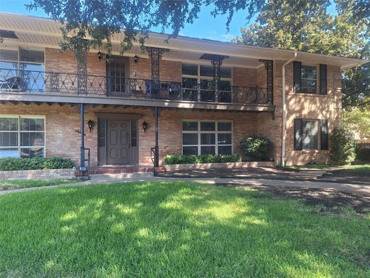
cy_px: 139
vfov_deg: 58.9
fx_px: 246
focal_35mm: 23
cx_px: 185
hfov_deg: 73.9
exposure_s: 1/345
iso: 40
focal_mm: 5.54
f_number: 1.8
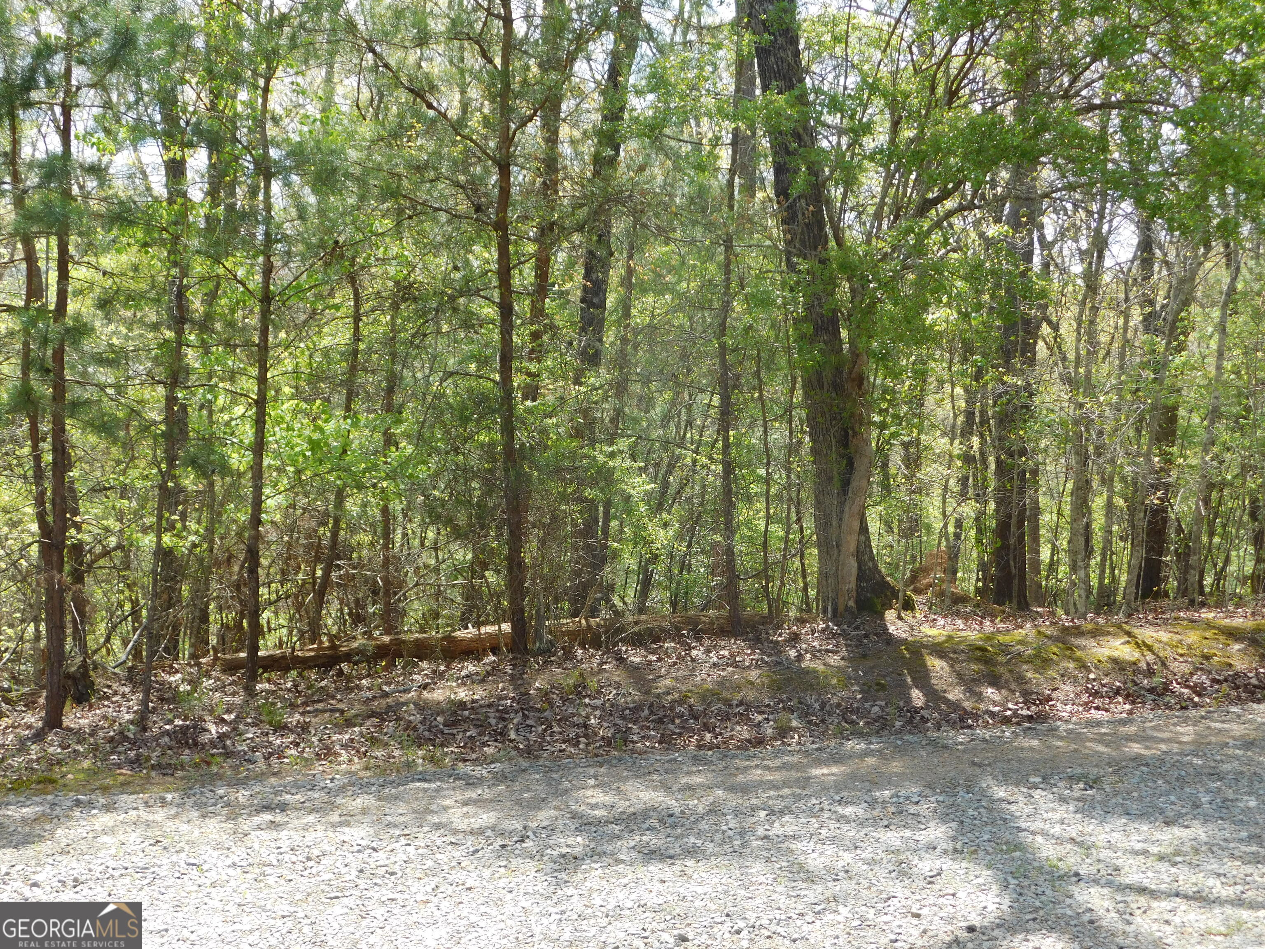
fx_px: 1644
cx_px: 632
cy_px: 474
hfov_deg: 42.1
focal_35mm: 45
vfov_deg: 32.2
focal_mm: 8
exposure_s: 1/250
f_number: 3.7
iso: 125
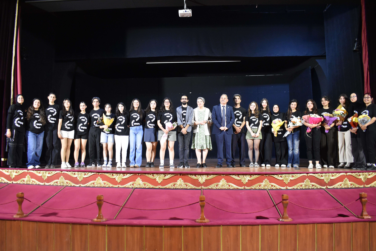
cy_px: 126
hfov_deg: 61.9
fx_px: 313
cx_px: 188
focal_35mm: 30
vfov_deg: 43.6
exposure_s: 1/30
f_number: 4.5
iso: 2500
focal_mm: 20
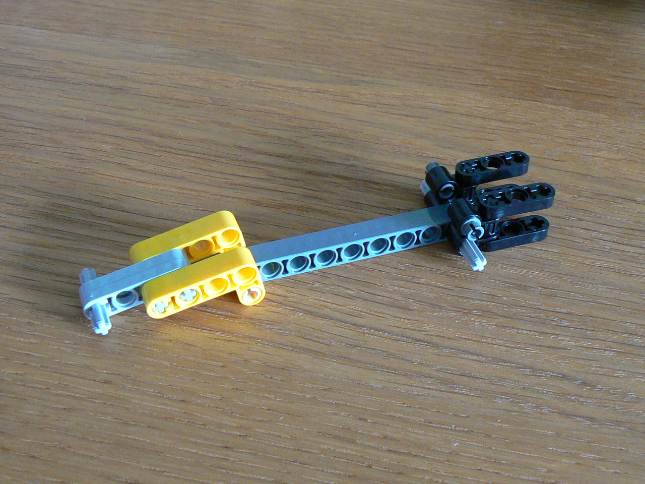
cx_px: 322
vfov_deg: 26.1
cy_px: 242
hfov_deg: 34.3
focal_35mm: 56
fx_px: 1043
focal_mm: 6.9
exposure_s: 1/10
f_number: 2.8
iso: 200
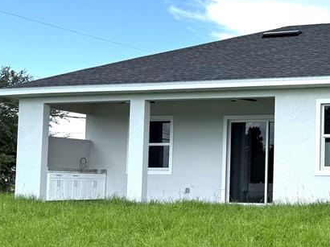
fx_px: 572
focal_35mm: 60
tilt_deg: +3.0
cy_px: 145
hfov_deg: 29.4
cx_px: 353
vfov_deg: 24.4
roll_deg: -0.9
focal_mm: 6.76
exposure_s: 1/4673
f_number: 1.78
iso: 80
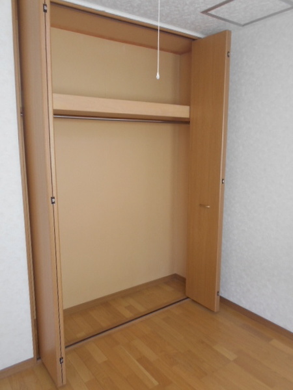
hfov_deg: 53.1
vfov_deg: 67.3
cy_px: 195
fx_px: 293
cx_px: 146
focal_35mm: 26
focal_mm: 4.6
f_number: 3.2
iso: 100
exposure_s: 1/30
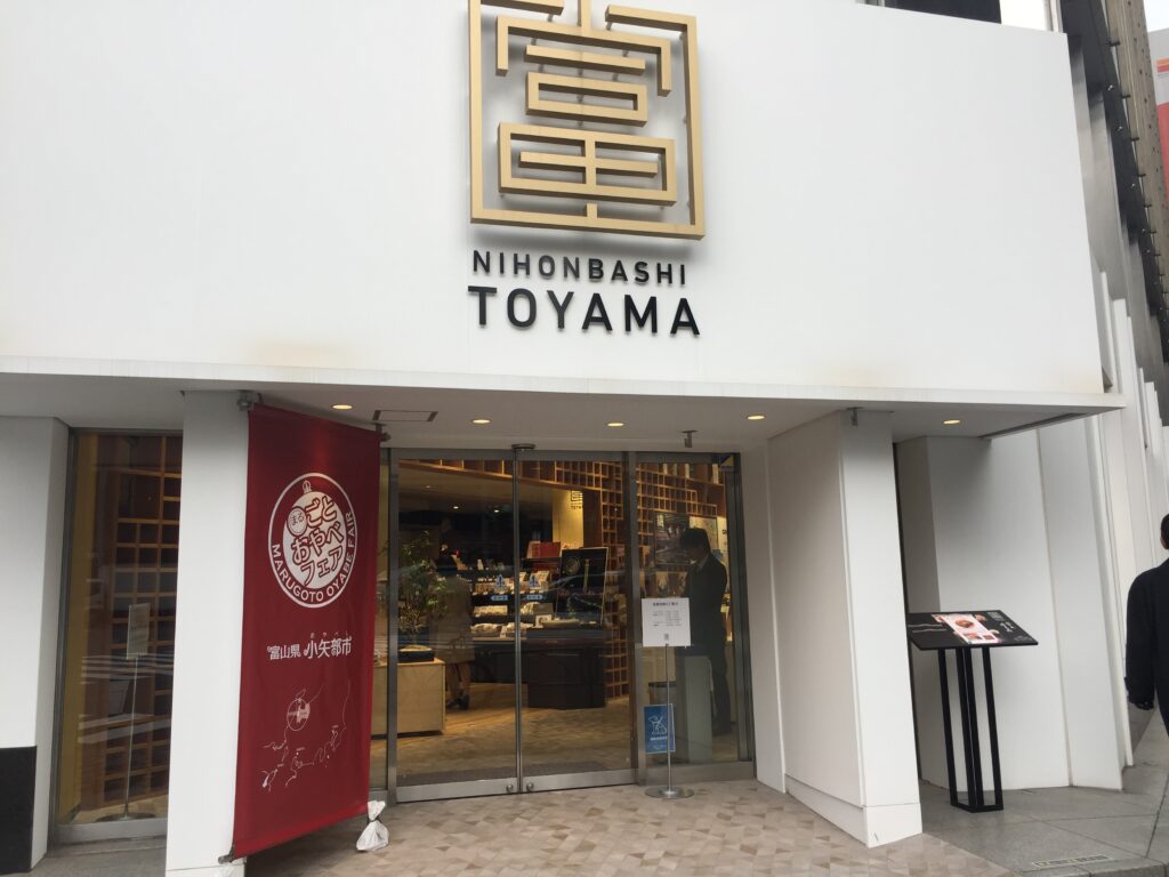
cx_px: 584
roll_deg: +1.3
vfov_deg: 48.2
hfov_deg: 61.7
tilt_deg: +8.4
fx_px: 979
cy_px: 438
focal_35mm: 29
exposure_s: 1/250
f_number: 2.2
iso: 32
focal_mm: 4.15
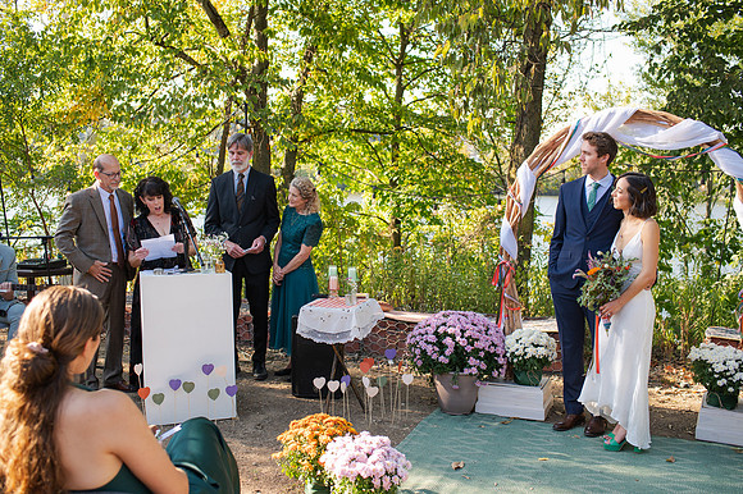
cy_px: 247
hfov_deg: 53.6
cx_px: 372
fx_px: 736
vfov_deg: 37.1
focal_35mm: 36
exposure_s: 1/1250
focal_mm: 35
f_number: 3.5
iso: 640
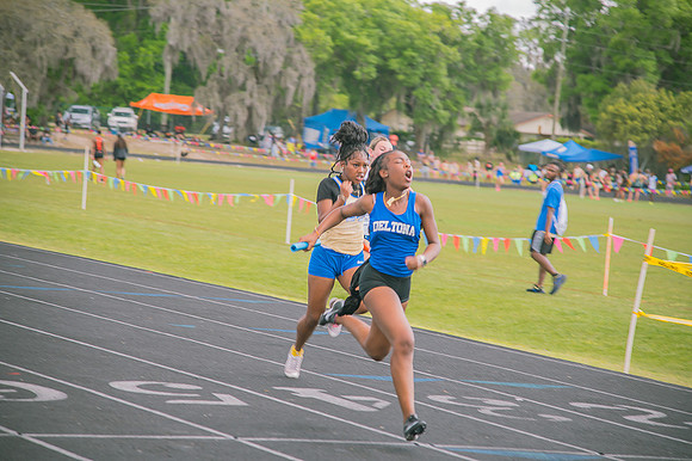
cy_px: 230
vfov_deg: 11.4
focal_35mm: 120
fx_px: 2305
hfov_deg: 17.1
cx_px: 346
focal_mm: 120
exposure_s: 1/200
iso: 200
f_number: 4
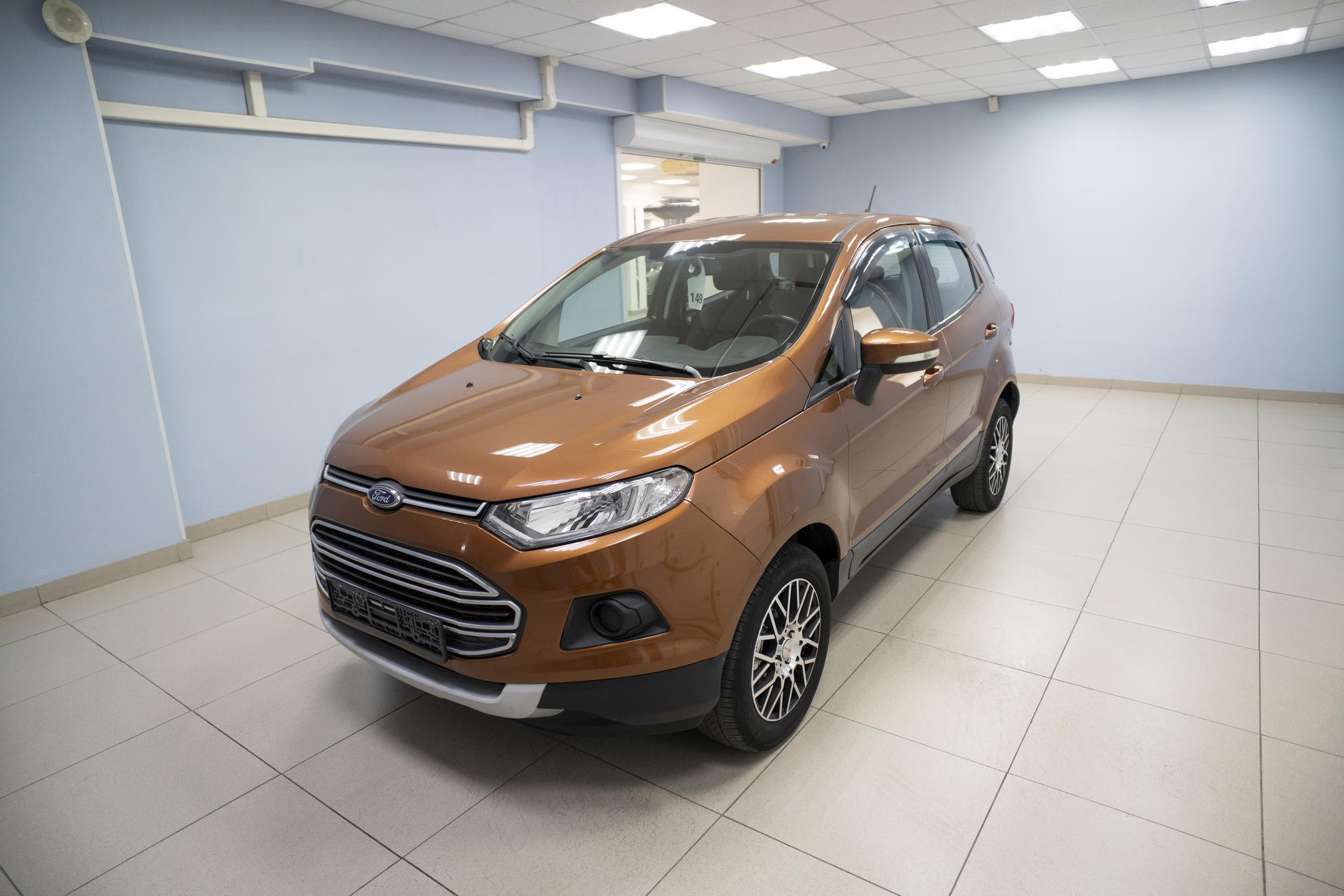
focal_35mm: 20
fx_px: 747
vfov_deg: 61.9
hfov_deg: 84.0
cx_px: 672
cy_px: 448
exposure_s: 1/160
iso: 1000
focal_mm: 20
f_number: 2.8
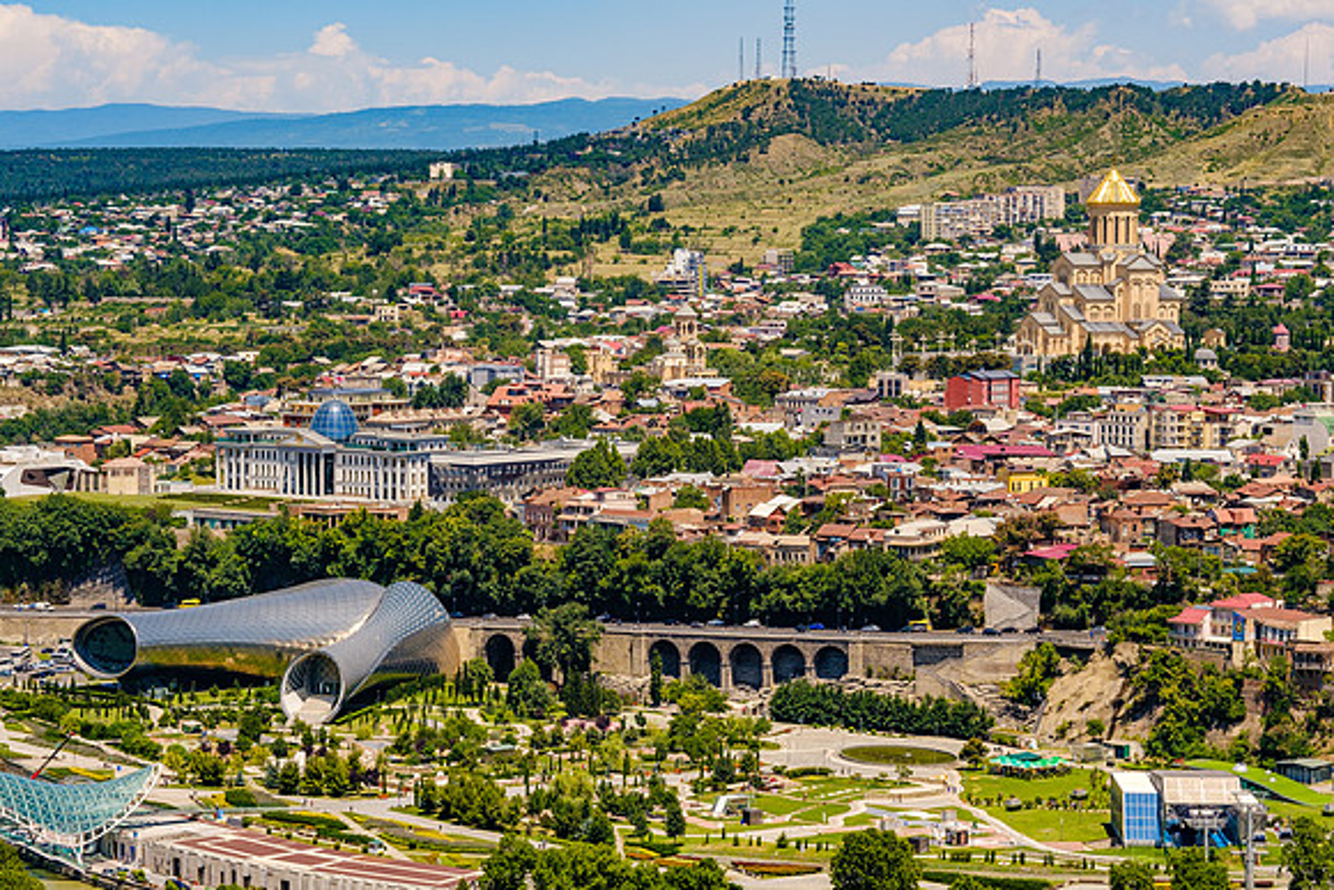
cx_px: 672
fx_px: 3144
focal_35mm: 85
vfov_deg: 16.1
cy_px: 441
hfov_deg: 24.0
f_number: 8
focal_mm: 56
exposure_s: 1/450
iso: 160
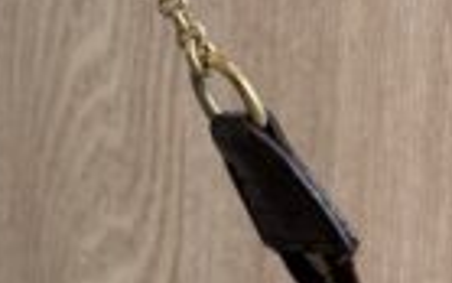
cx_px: -270
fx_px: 1799
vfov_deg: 8.9
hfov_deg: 13.3
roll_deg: +0.6
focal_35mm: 146
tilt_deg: -7.6
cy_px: 293
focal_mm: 6.76
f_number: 1.78
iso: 80
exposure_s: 1/120
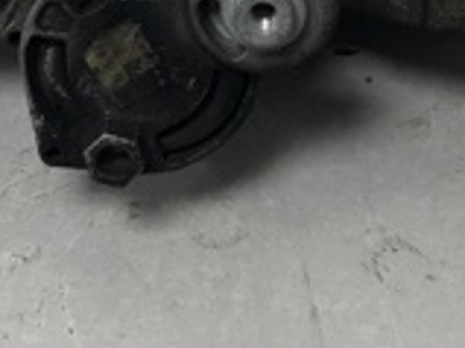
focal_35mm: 113
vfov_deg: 12.8
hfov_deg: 17.4
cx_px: 219
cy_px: -58
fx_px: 1517
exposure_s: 1/33
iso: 40
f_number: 1.8
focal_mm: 4
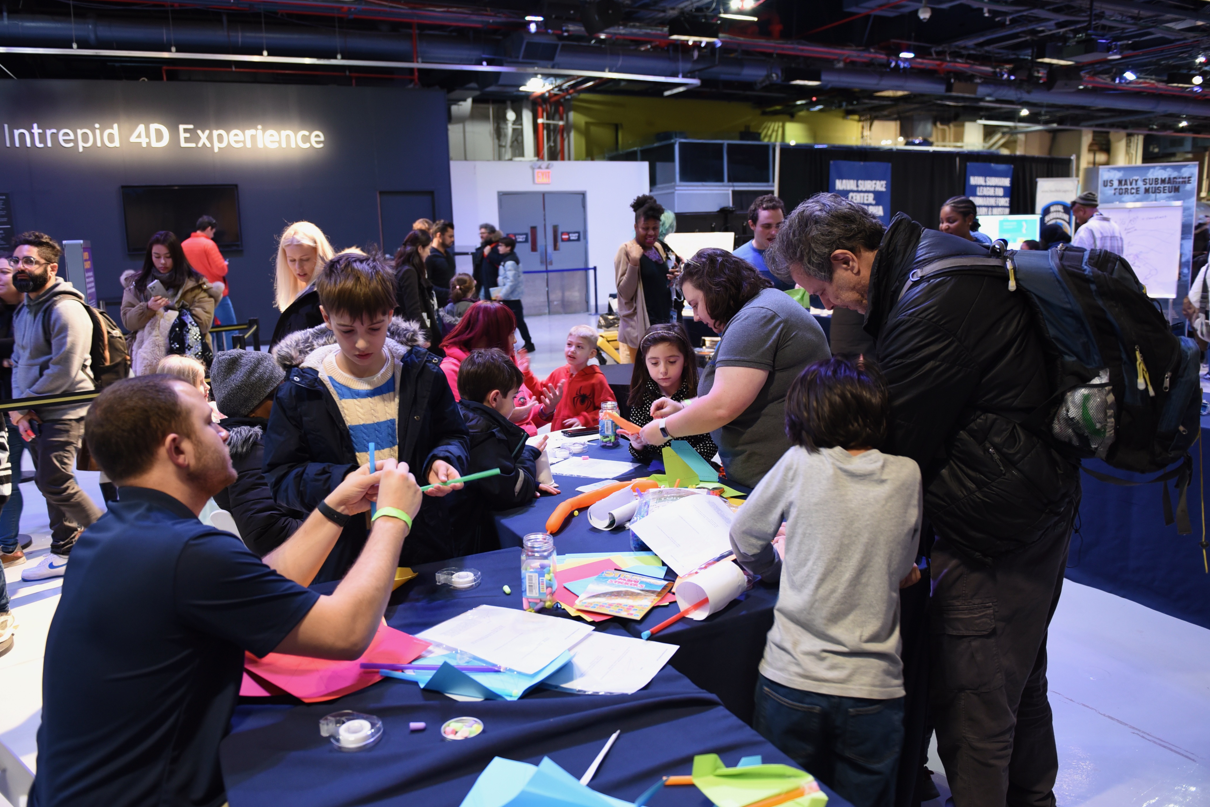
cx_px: 592
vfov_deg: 49.6
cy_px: 394
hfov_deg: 69.4
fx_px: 874
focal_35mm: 26
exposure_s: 1/25
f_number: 2.8
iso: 1000
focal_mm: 24
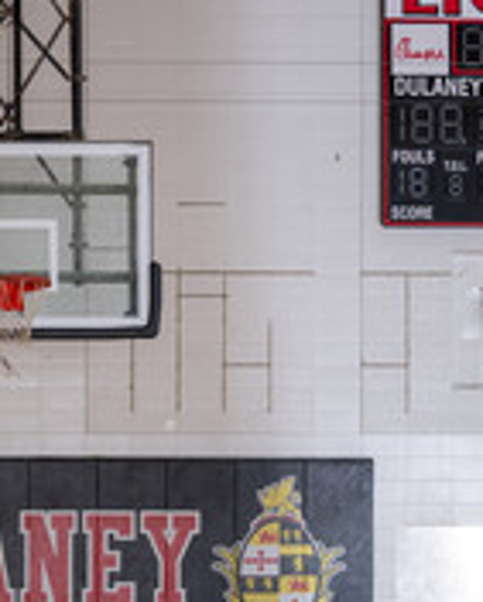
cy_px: 440
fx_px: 2660
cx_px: 51
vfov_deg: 12.9
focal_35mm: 149
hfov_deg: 10.3
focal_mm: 70
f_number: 3.2
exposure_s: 1/100
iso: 50
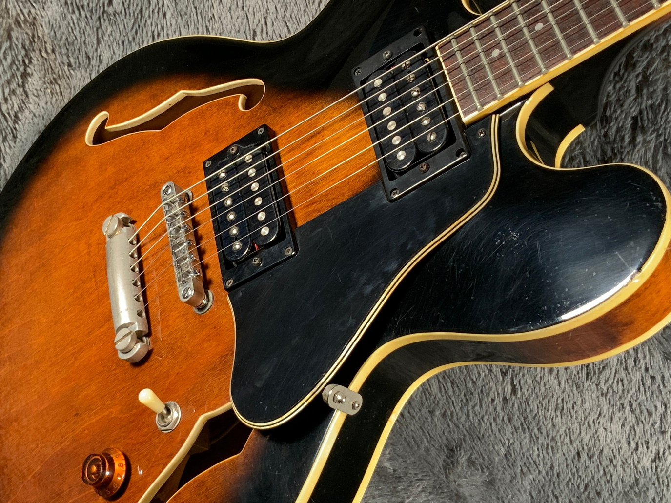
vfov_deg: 27.0
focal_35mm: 54
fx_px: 1047
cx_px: 305
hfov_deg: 35.5
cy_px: 282
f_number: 1.8
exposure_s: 1/62
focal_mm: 3
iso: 64
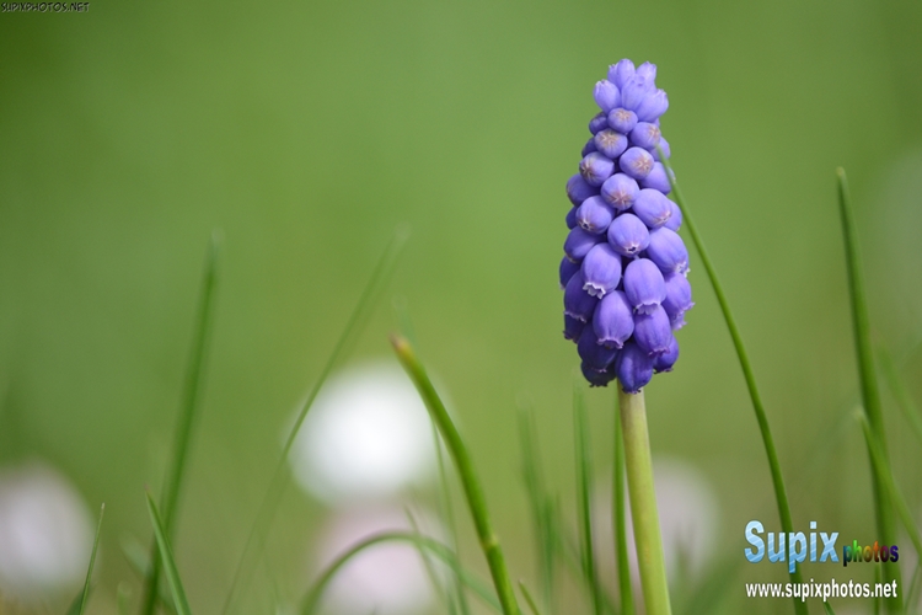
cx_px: 461
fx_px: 11524
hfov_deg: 4.6
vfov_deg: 3.1
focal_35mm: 450
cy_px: 308
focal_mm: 300
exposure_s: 1/640
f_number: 5.6
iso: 400
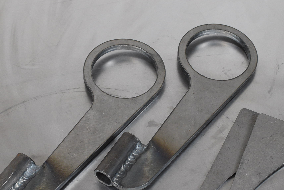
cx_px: 163
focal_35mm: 76
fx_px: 599
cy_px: 124
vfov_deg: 18.0
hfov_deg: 26.6
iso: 1250
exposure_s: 1/160
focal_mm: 29
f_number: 6.3
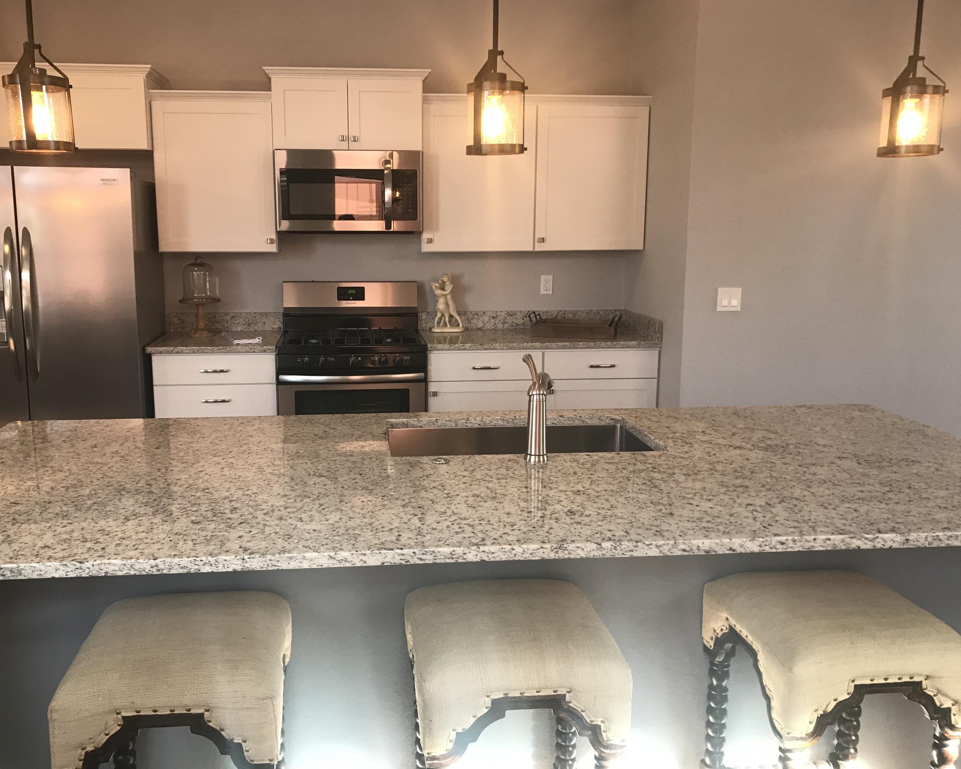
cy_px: 378
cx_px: 440
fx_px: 853
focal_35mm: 30
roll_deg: +0.3
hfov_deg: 58.7
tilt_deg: -8.8
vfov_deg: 48.5
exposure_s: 1/40
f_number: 1.8
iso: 25
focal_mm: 3.99
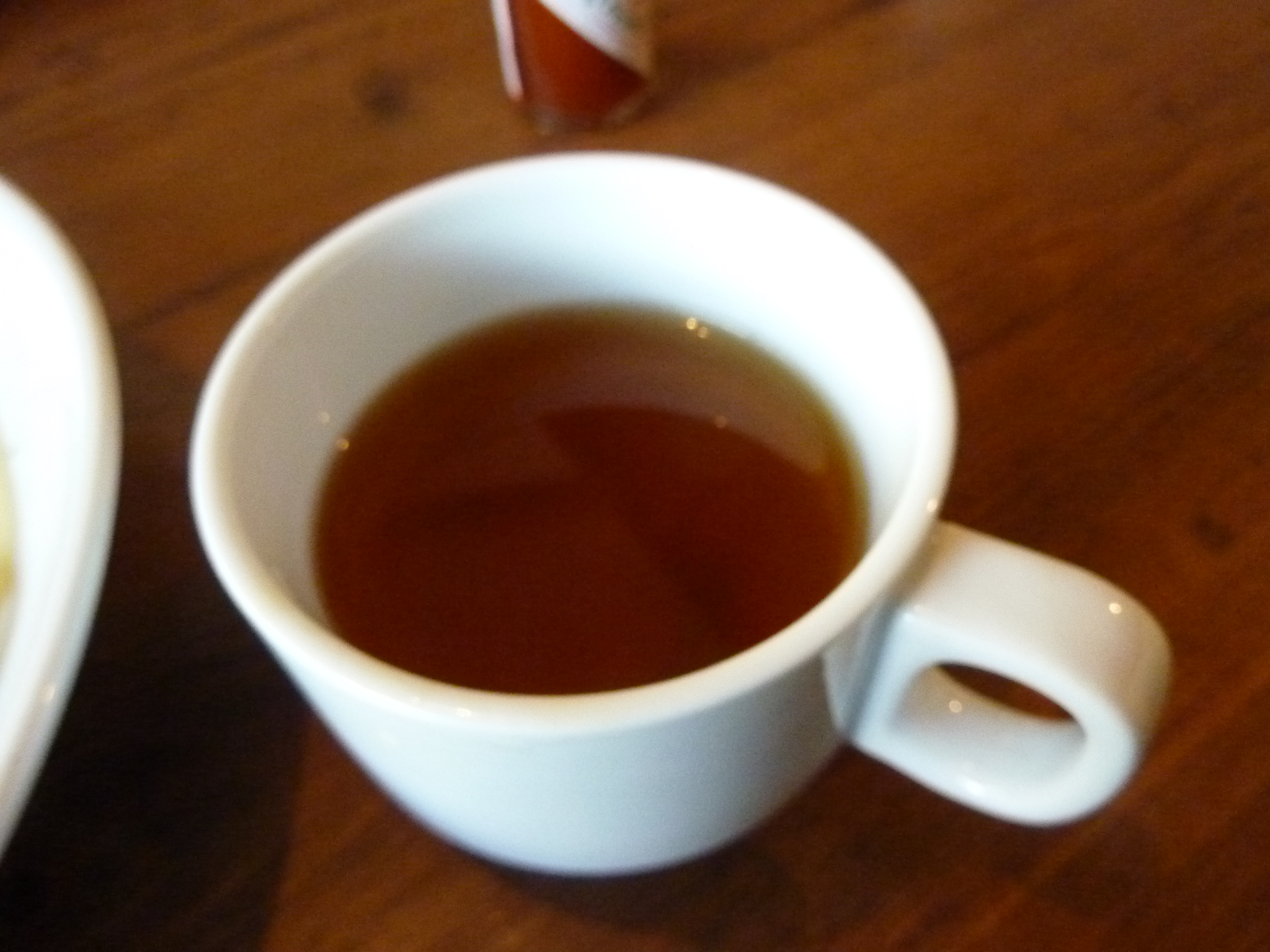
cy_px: 476
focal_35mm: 25
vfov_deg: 54.9
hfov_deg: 69.4
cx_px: 635
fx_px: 917
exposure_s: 1/60
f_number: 3.3
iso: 800
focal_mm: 4.1
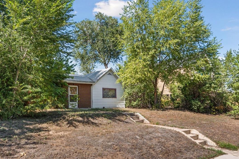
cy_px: 99
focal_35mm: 26
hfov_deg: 69.1
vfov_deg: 49.1
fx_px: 173
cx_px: 104
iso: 400
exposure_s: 1/400
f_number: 9
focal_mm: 17
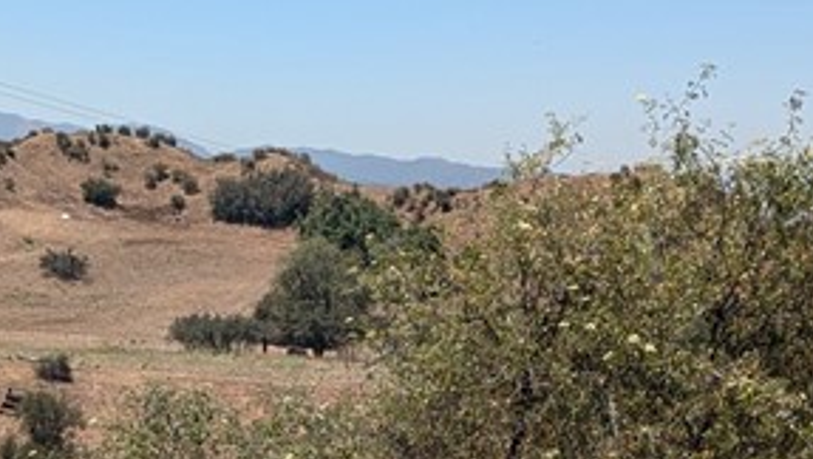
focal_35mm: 93
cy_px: 555
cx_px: 256
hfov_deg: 22.8
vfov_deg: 12.7
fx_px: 2007
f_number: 1.68
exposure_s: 1/1045
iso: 22
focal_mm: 6.9
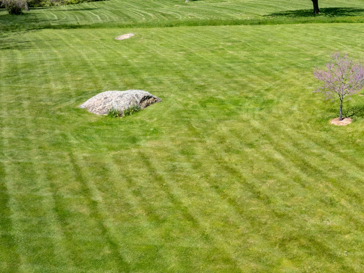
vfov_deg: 25.4
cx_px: 387
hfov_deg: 31.1
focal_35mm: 56
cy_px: 39
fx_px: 588
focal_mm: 12.29
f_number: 7.1
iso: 100
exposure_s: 1/120
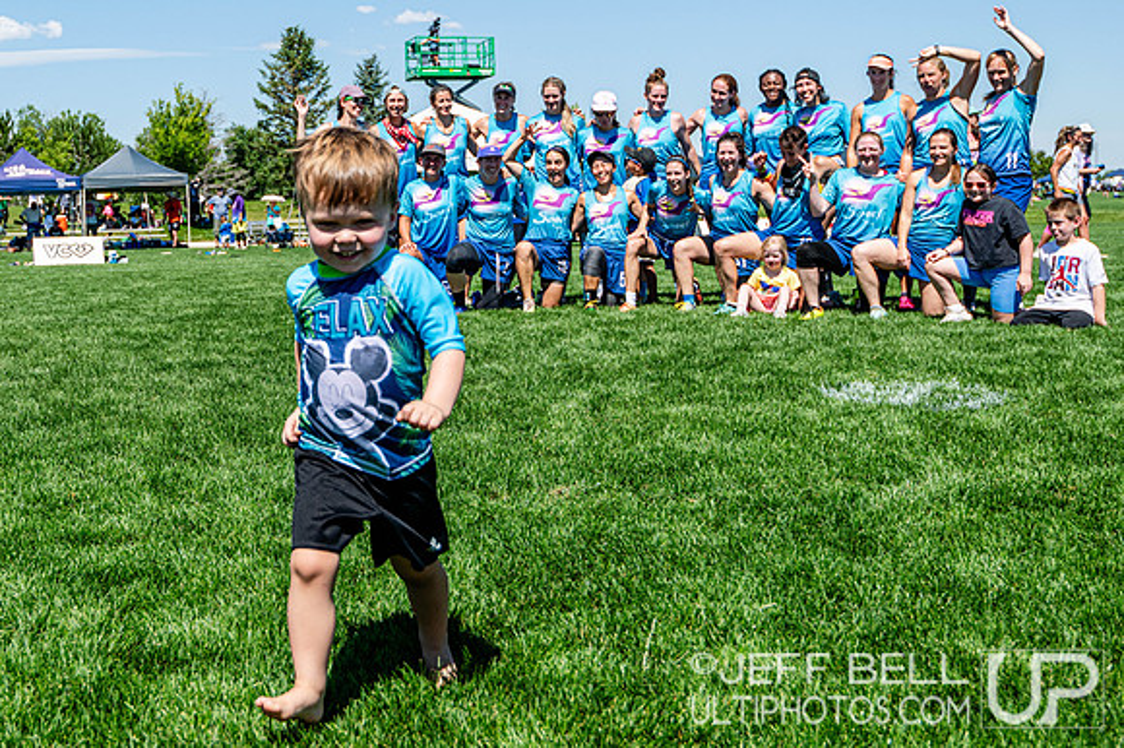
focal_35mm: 51
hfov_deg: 38.1
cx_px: 306
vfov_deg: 26.4
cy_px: 276
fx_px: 1591
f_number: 5.6
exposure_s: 1/1250
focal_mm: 35
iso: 100
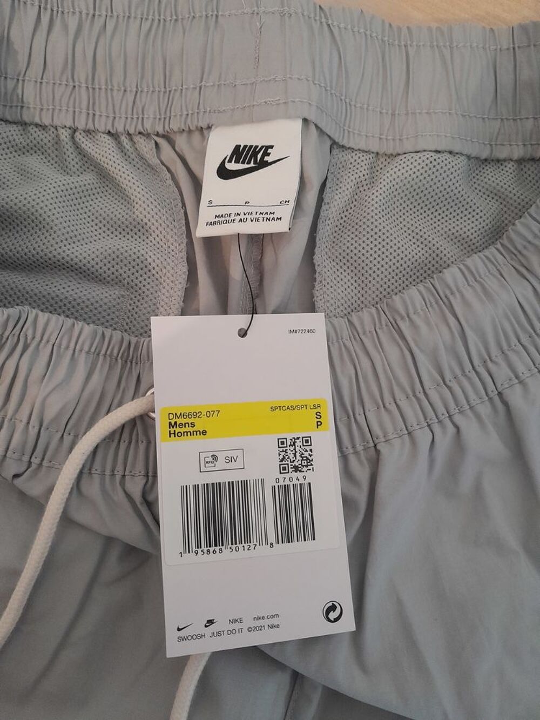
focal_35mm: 27
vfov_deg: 65.3
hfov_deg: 51.4
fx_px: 562
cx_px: 270
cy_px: 360
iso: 500
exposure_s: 1/25
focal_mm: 4
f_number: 1.8
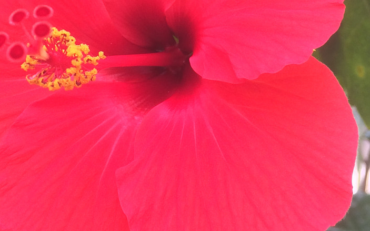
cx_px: 143
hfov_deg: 29.3
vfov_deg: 17.8
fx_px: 706
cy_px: -36
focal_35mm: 70
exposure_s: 1/178
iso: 32
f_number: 2.2
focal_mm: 4.15
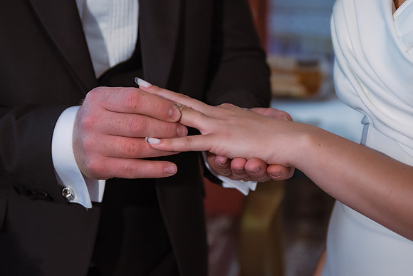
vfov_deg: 18.7
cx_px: 182
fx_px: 839
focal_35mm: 73
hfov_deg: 27.6
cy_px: 124
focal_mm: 48
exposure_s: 1/200
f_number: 2.8
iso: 1600
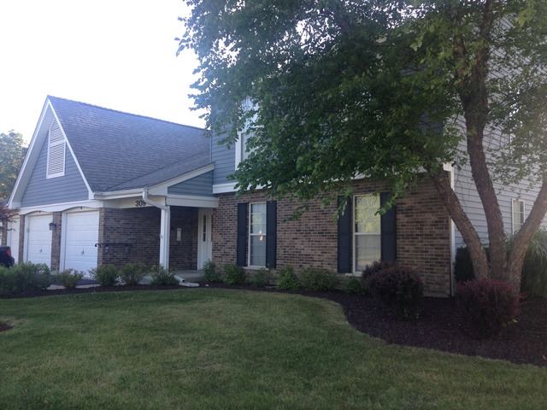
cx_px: 274
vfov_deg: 42.9
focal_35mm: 33
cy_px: 205
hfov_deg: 55.4
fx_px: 521
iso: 50
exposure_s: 1/151
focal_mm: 4.12
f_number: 2.4
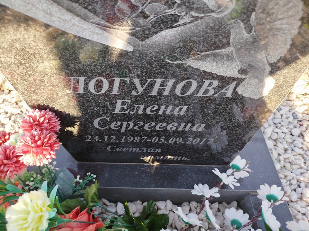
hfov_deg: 71.6
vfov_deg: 56.8
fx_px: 214
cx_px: 154
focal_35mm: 24
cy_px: 116
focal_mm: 5.31
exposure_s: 1/100
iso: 50
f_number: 1.7
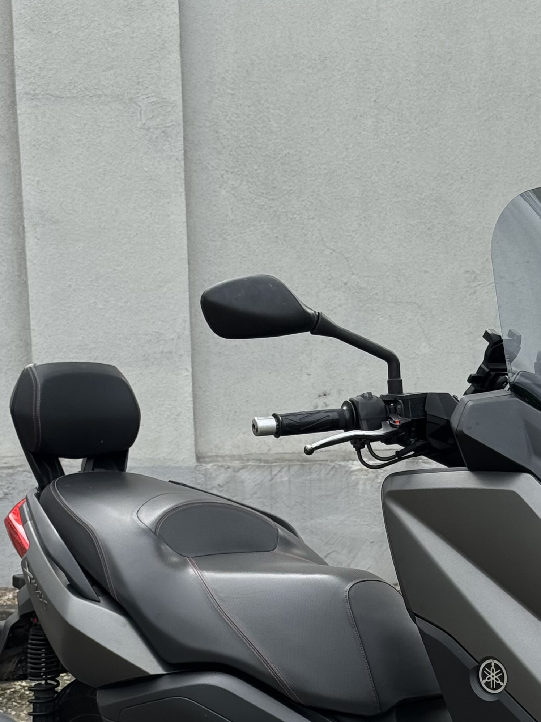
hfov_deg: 15.2
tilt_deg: -9.3
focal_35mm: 97
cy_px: 663
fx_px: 2022
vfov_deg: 19.8
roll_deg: +1.1
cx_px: 408
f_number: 1.78
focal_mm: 6.76
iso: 64
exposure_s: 1/1043
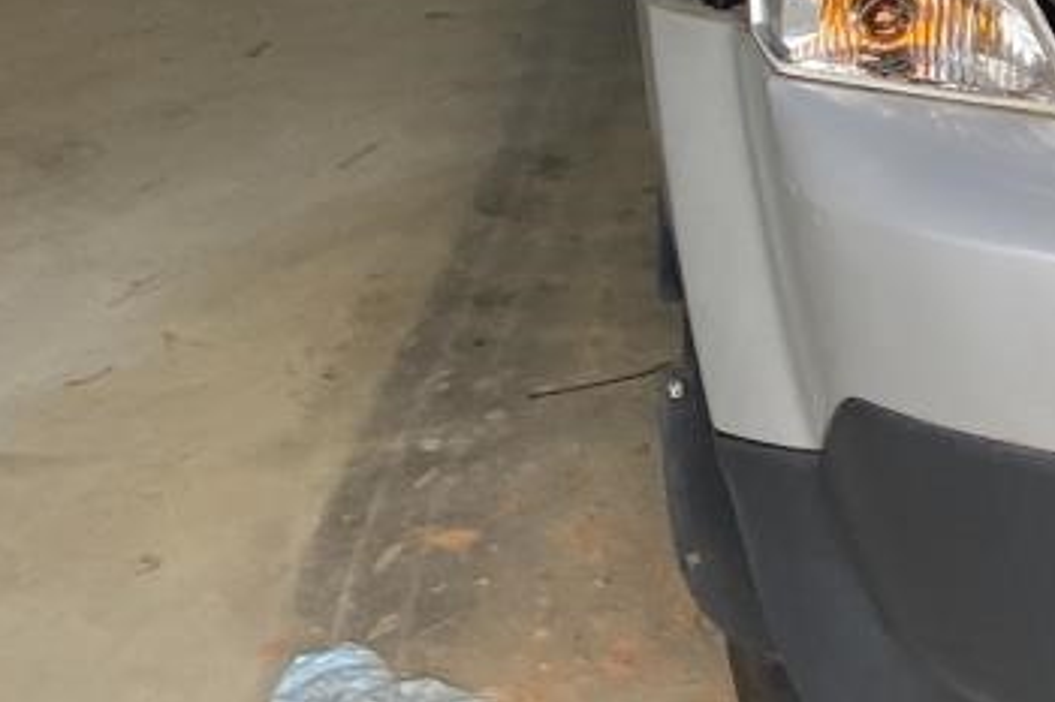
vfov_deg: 13.3
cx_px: 1800
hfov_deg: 17.4
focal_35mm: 99
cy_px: -208
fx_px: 2900
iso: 32
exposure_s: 1/302
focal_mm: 4.25
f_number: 1.8
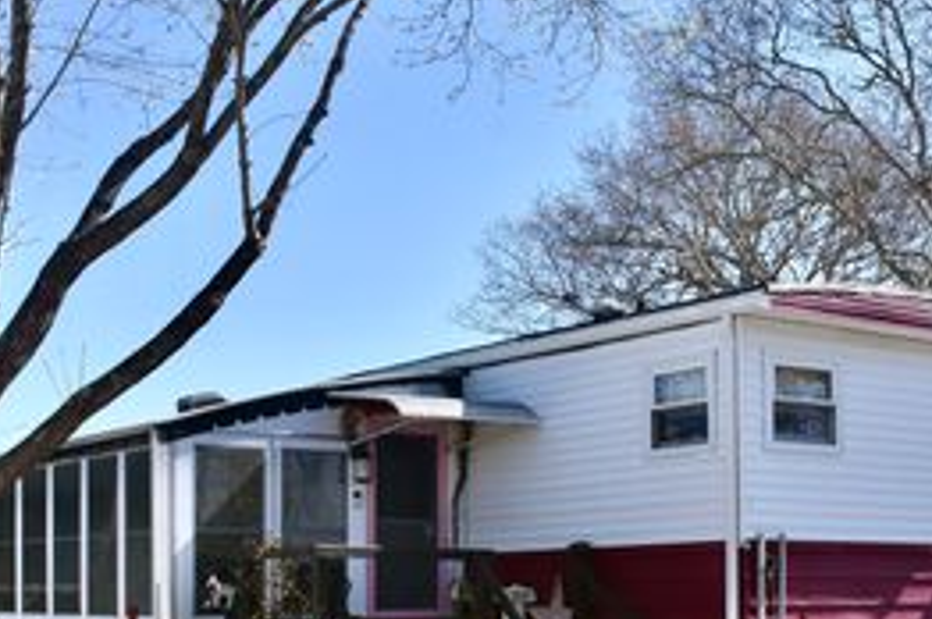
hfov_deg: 31.6
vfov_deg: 21.2
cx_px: 630
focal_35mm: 63
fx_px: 1629
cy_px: 521
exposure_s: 1/500
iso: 280
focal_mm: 22
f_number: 8
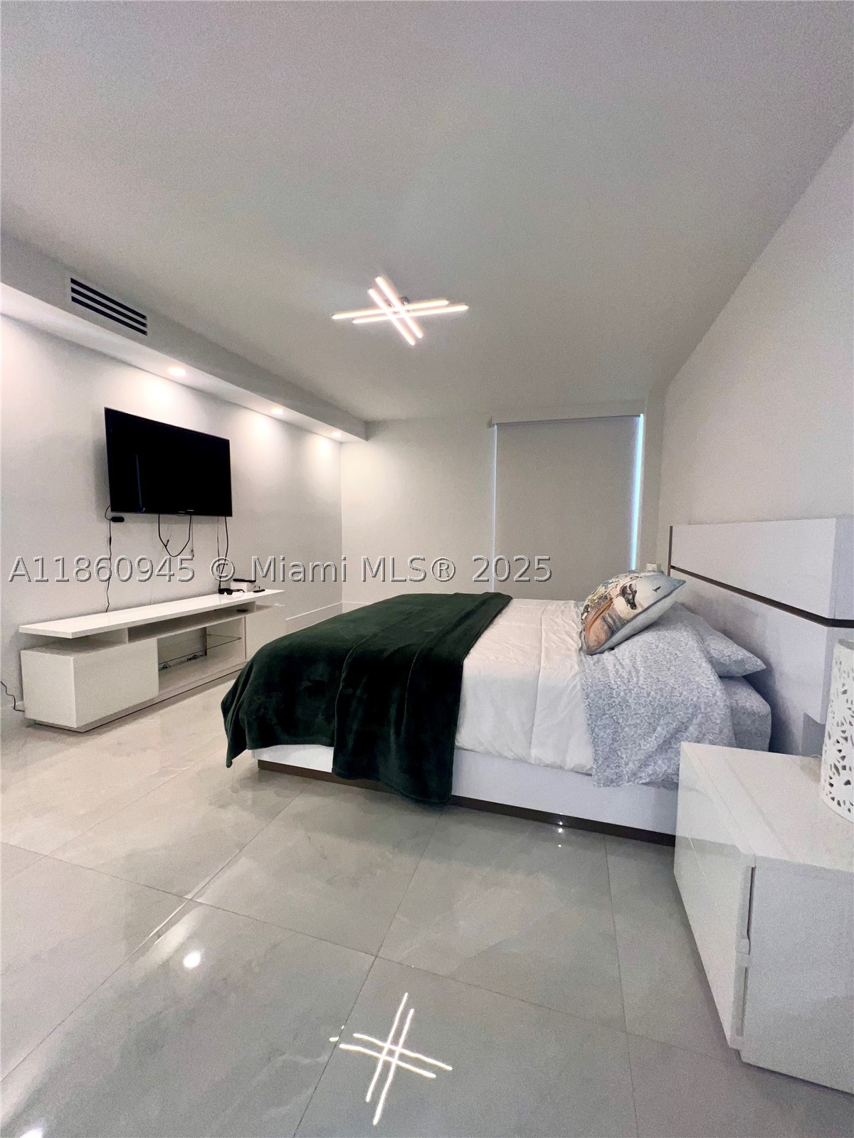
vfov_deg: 106.2
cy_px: 569
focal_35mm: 13
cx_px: 427
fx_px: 428
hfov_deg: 89.9
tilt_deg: -4.0
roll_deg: -0.1
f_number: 1.8
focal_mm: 1.57
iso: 50
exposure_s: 1/122
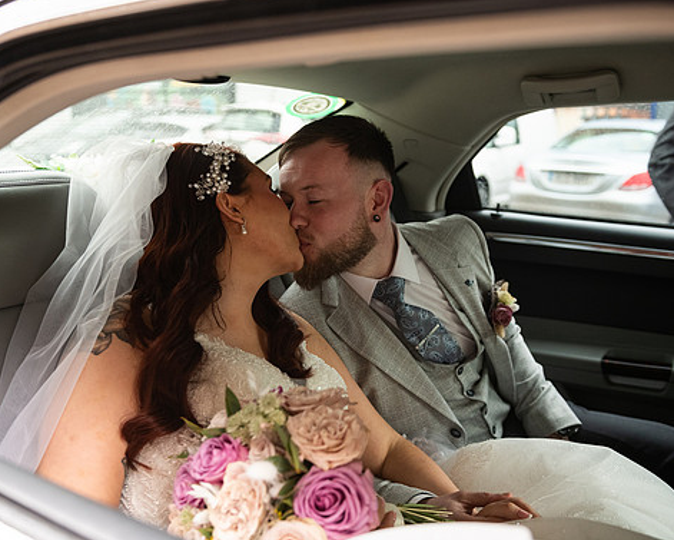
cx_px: 339
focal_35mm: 37
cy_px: 270
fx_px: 738
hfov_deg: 49.1
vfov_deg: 40.1
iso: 1000
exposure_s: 1/160
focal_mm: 32
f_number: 3.5
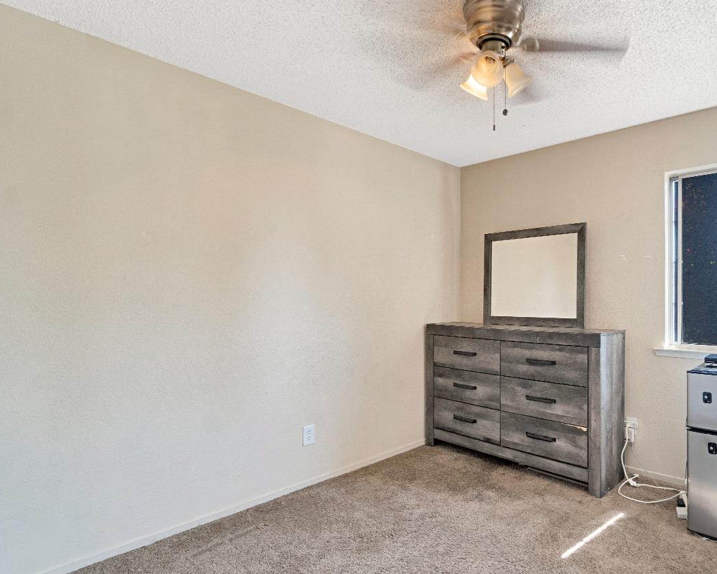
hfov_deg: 77.2
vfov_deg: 68.0
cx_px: 491
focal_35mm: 20
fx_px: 424
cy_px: 306
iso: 400
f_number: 8
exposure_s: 1/25
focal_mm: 10
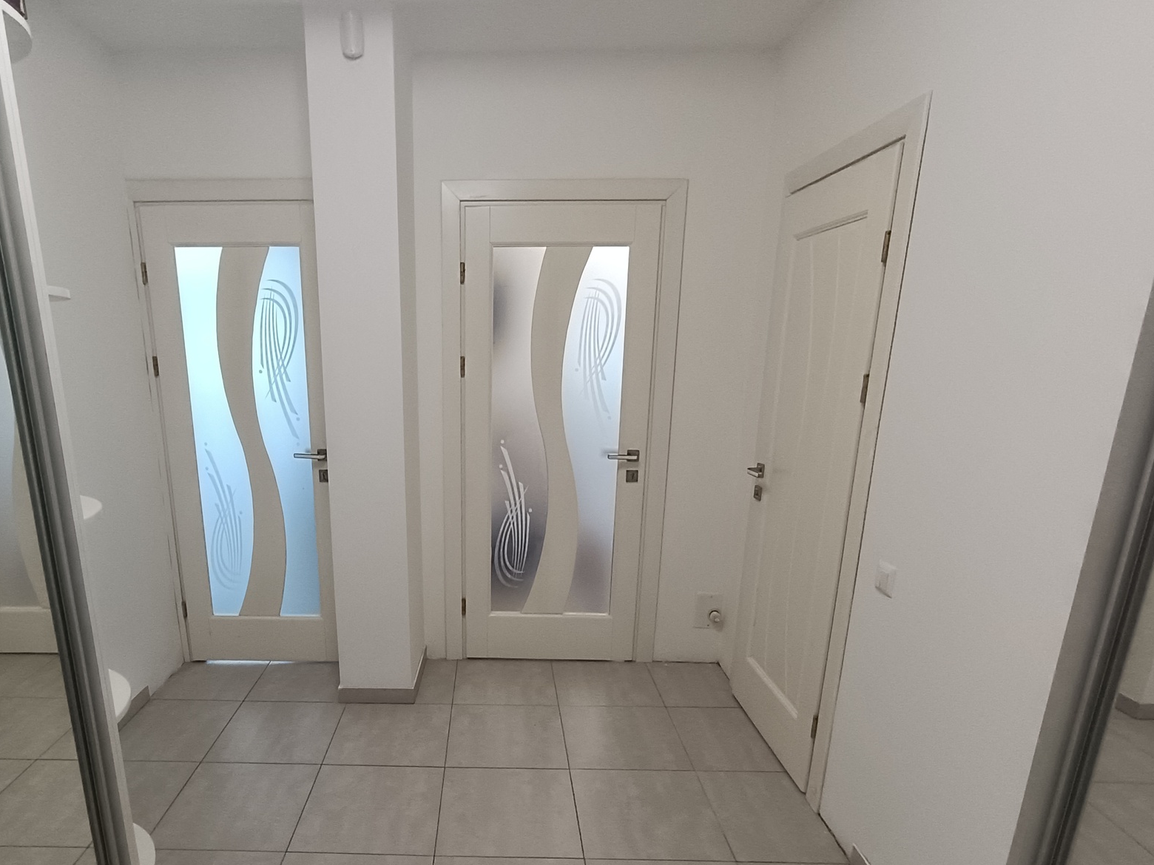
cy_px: 543
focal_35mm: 21
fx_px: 700
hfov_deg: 78.4
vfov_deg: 62.5
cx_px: 482
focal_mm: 1.66
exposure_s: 1/100
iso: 279
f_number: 2.2
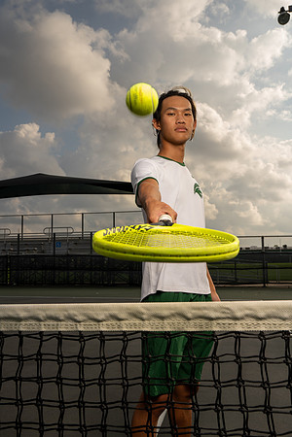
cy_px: 218
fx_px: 438
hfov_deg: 36.9
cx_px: 146
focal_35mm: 36
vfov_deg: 53.1
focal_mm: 36
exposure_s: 1/250
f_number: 11
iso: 80
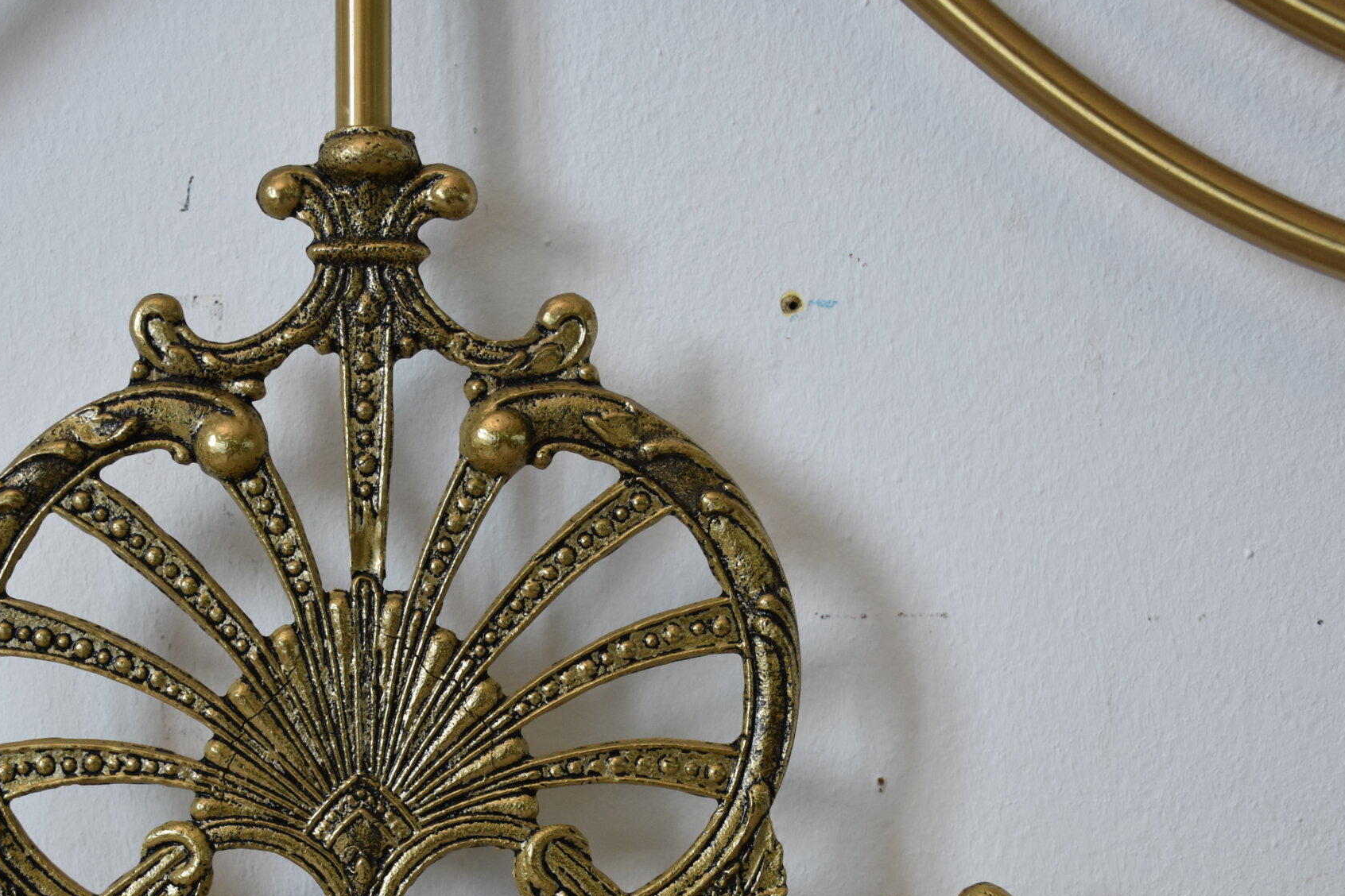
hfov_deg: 33.6
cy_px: 656
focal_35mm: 59
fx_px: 2204
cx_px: 422
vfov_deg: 22.8
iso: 800
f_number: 5
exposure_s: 1/100
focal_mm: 26
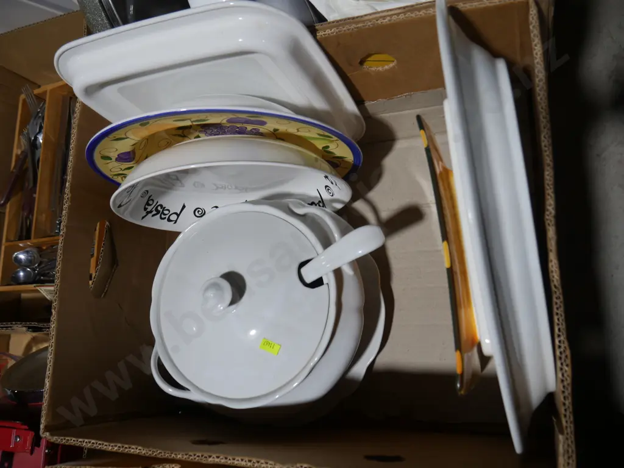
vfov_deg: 46.8
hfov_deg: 60.0
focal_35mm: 30
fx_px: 541
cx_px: 312
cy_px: 234
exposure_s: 1/125
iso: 200
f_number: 4
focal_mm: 15
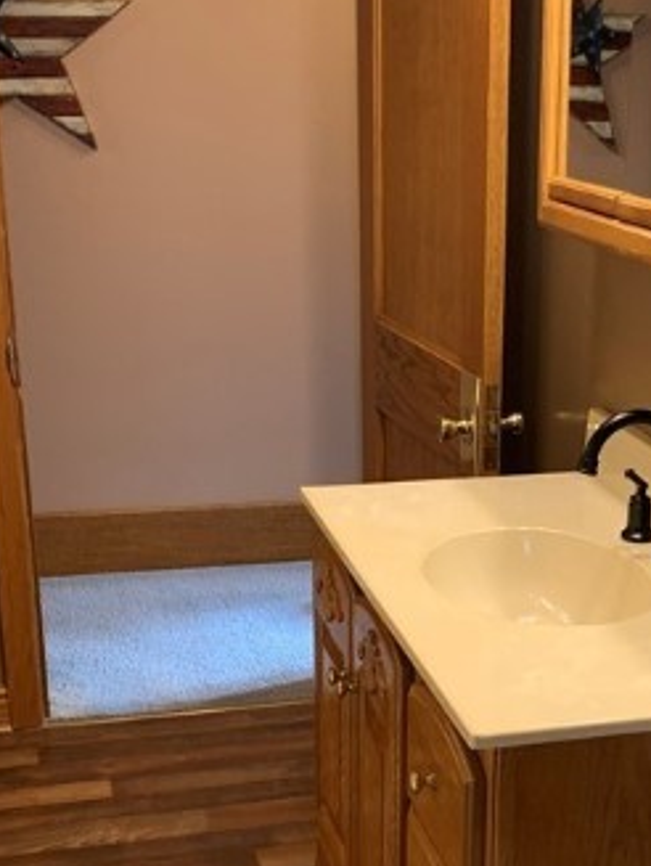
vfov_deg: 31.4
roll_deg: -0.7
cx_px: 479
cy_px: 569
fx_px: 1527
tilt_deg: -18.6
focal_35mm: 61
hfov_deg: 23.8
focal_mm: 4.25
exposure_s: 1/60
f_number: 1.8
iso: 160
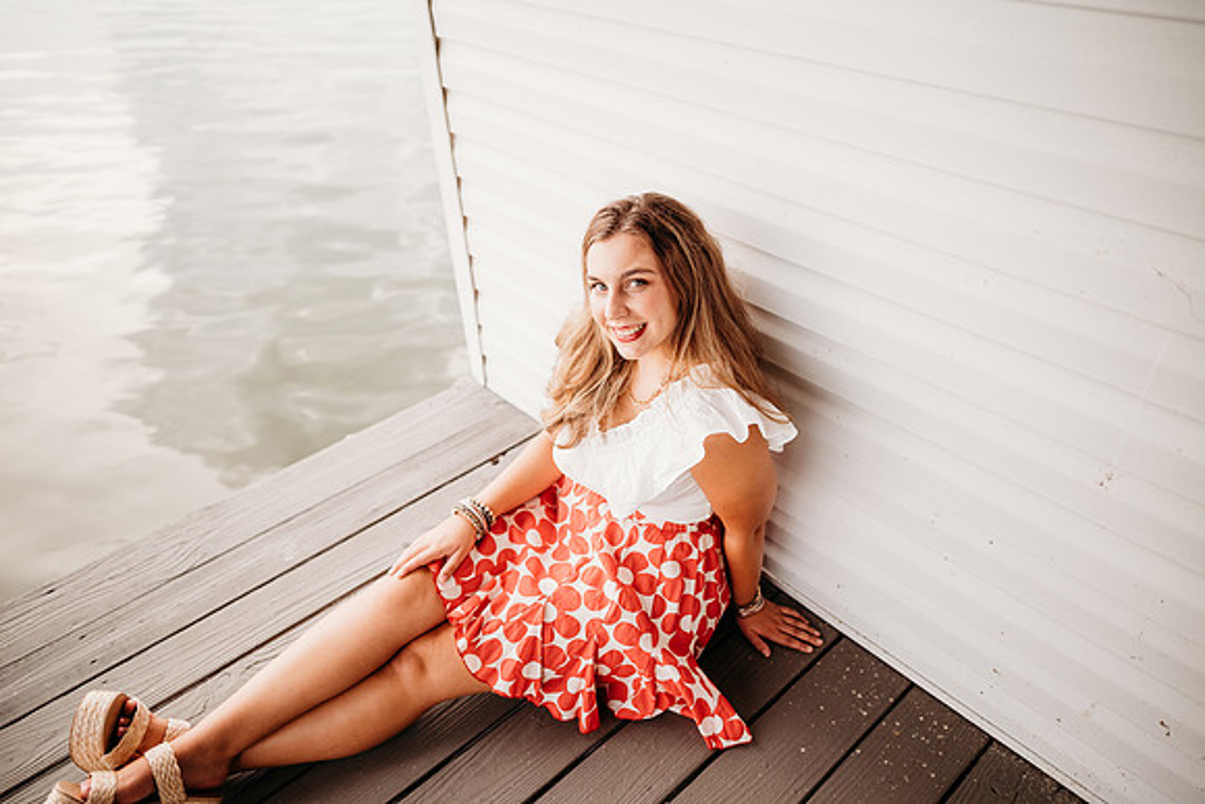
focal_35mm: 24
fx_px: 803
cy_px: 402
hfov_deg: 73.7
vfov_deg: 53.2
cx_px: 602
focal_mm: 24
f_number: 2.2
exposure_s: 1/250
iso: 200
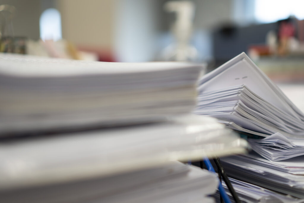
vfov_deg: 26.0
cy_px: 102
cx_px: 152
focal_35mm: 52
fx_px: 439
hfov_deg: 38.2
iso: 100
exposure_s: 1/50
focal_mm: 35
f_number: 1.8
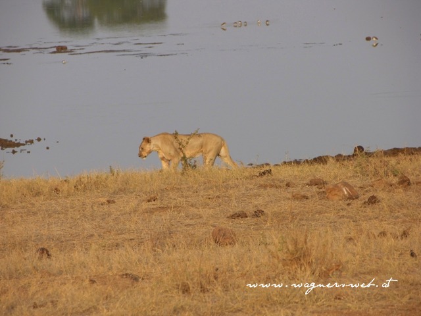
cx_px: 210
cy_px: 158
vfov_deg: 3.5
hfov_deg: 4.7
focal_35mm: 420
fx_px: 5108
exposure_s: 1/320
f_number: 4.6
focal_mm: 104.7
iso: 50
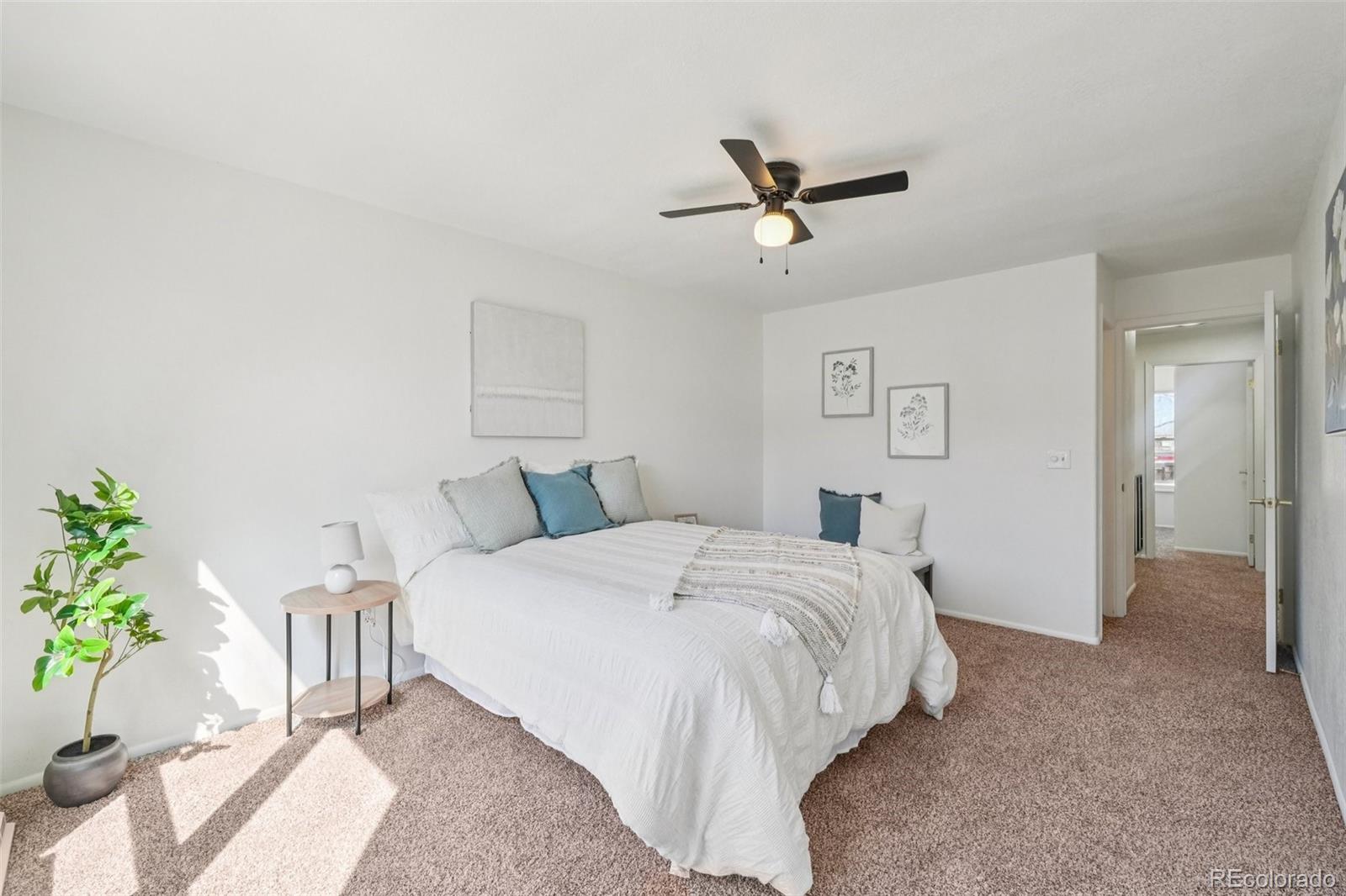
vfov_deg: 77.3
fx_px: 561
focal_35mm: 15
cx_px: 673
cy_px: 448
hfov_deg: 100.4
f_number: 8
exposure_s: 1/25
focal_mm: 10
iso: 800
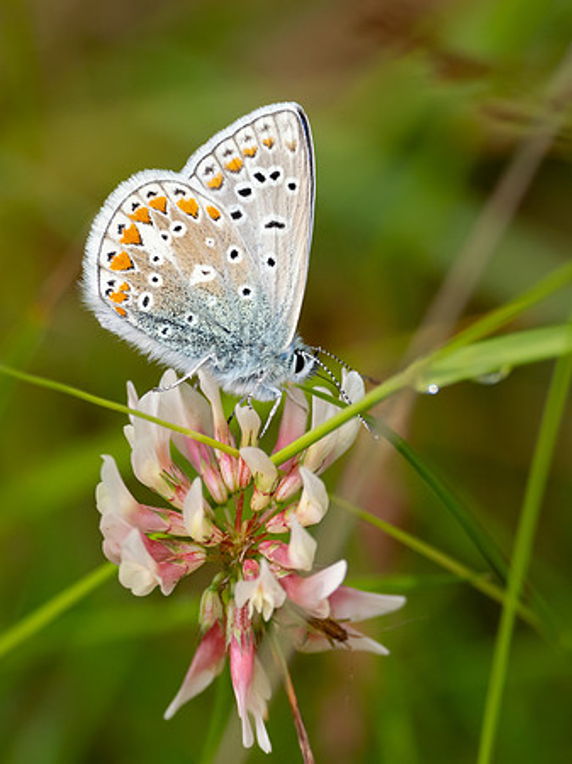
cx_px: 314
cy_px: 382
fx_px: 24729
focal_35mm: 1121
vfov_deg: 1.8
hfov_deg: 1.3
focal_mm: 420
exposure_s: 1/1250
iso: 500
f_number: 5.6
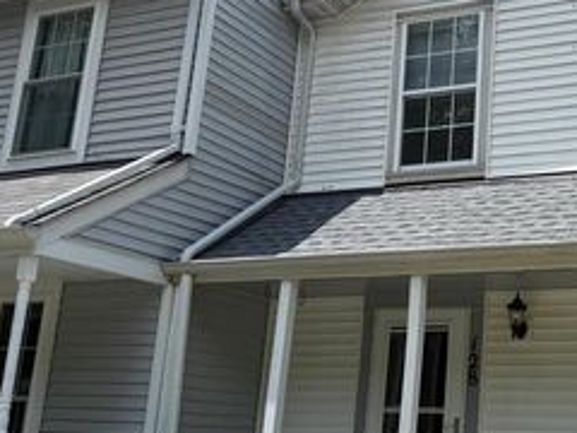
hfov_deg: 34.7
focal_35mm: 50
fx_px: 833
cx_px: 577
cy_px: 266
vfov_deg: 29.0
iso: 80
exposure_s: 1/3759
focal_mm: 6.76
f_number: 1.78
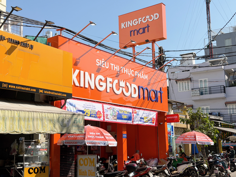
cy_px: 88
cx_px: 118
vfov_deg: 30.3
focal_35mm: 48
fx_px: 327
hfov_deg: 39.7
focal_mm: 6.76
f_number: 1.78
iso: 64
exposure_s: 1/5587
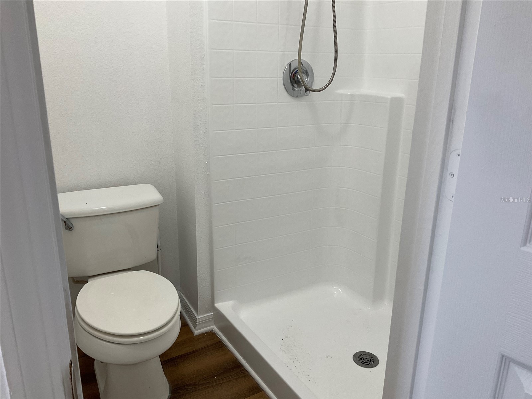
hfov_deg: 61.7
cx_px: 266
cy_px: 200
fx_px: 446
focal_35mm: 29
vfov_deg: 48.2
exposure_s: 1/120
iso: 64
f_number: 1.8
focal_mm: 3
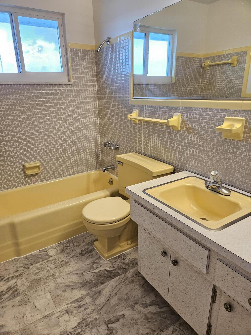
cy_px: 168
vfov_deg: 73.9
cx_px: 126
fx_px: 222
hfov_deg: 58.9
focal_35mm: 23
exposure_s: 1/120
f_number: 1.8
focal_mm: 5.4
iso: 200
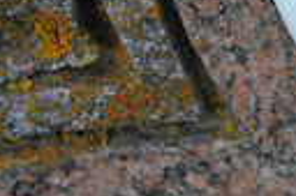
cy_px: -163
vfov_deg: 2.2
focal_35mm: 624
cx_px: 594
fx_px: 5124
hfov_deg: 3.3
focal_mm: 92
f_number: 5.6
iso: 320
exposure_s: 1/125
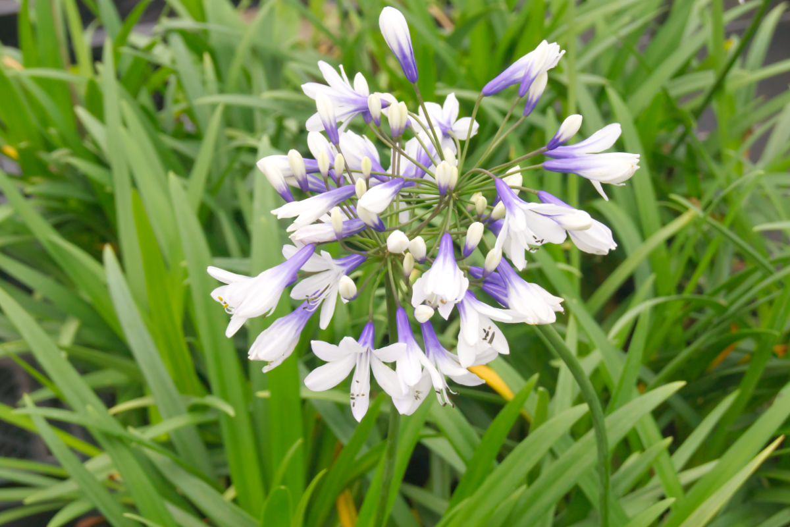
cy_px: 264
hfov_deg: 24.6
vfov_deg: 16.6
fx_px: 1810
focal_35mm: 82
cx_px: 395
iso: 1250
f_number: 10
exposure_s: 1/250
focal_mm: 55
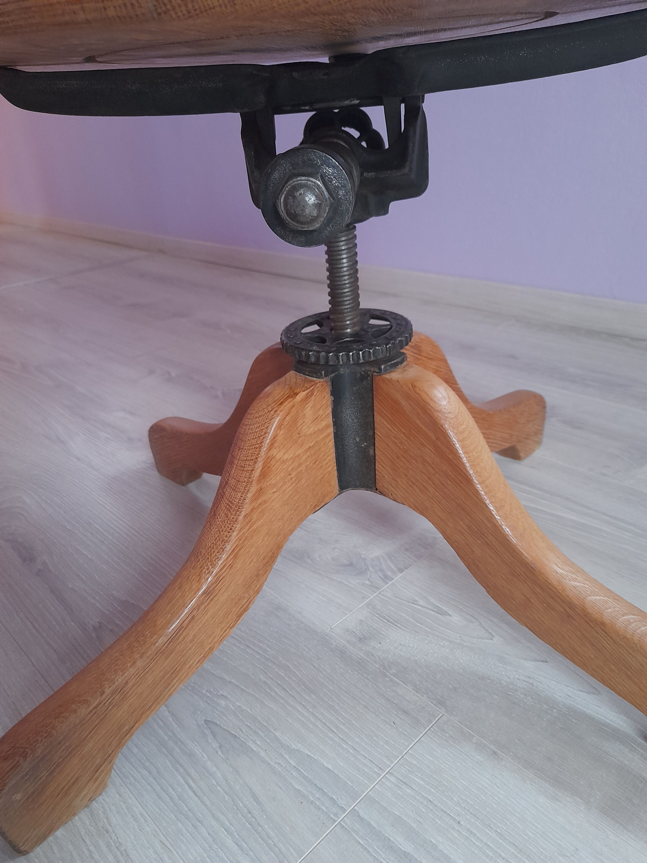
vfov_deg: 69.4
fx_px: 623
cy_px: 432
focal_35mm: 25
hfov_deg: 54.9
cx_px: 324
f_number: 2
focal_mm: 4.6
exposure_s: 1/25
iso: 400
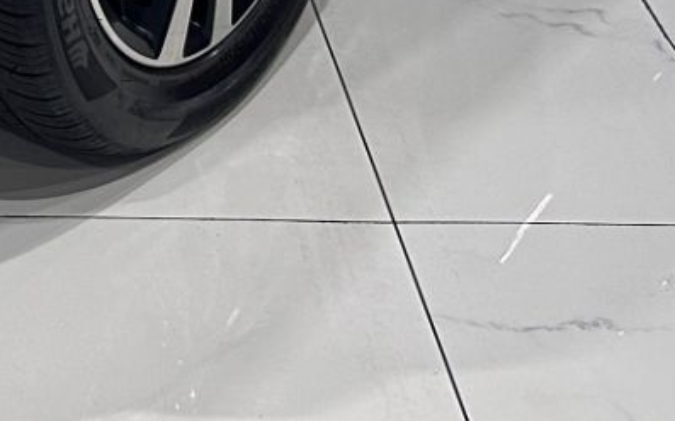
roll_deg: -0.2
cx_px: -179
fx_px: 2262
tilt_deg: -13.0
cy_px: -727
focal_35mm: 123
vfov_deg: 9.1
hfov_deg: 16.2
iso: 200
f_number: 1.78
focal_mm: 6.86
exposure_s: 1/120
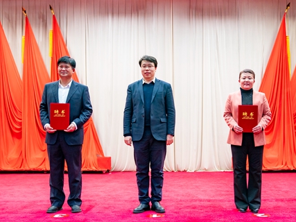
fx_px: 308
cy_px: 108
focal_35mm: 36
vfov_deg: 39.6
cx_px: 151
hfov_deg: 51.4
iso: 2000
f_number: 4
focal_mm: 32
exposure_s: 1/200
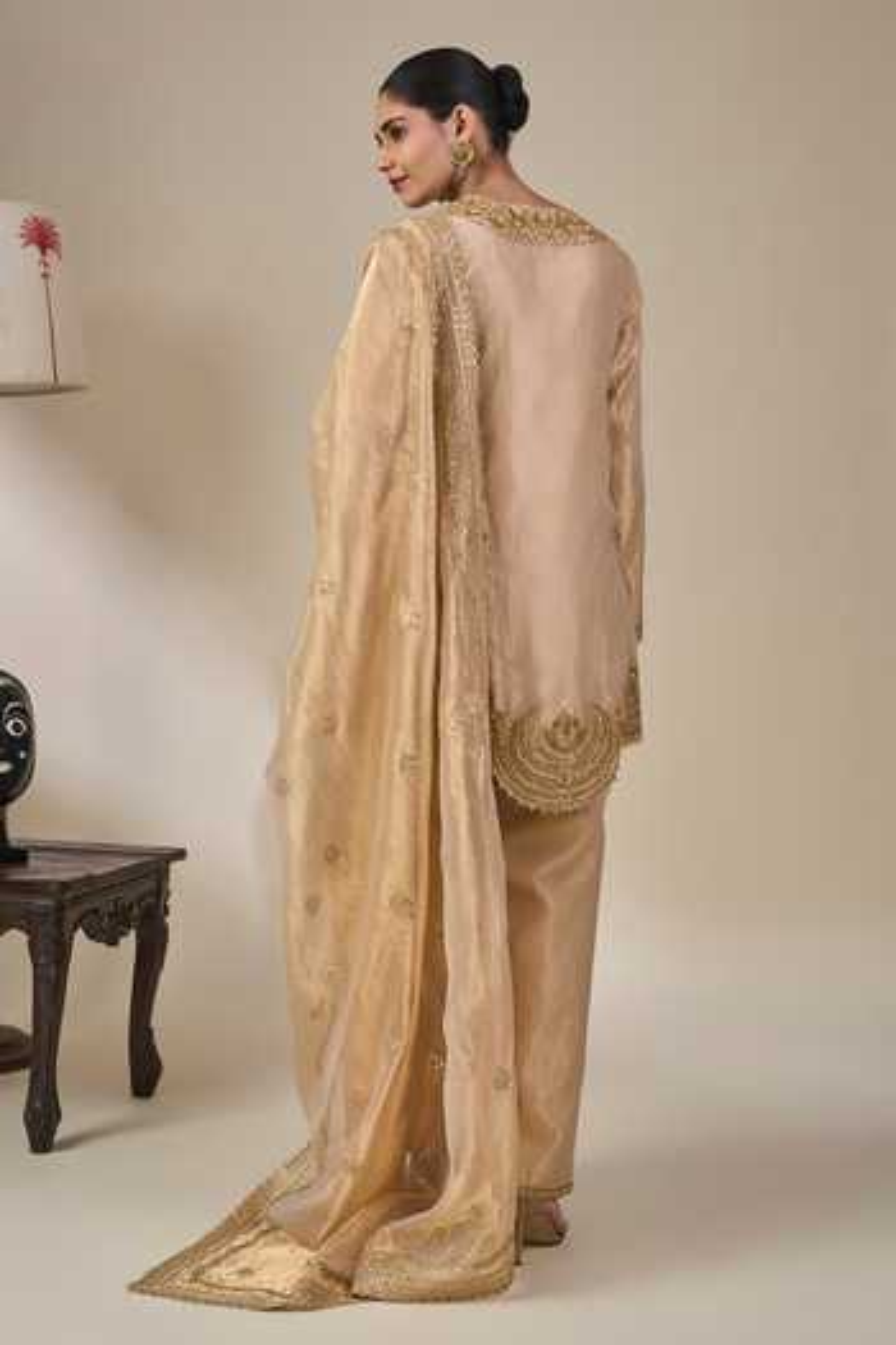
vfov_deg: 40.3
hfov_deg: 27.5
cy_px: 672
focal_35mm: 49
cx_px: 448
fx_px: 1829
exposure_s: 1/160
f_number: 5.6
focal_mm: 49
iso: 250
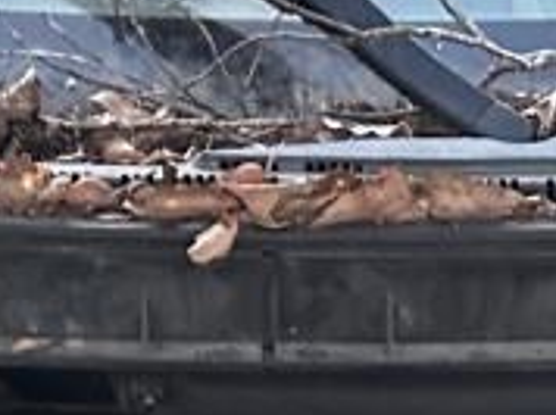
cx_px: 412
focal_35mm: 173
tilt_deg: -33.1
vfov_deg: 8.3
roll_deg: +0.4
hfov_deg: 11.4
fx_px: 2775
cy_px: 699
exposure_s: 1/60
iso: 400
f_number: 1.78
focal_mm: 6.86
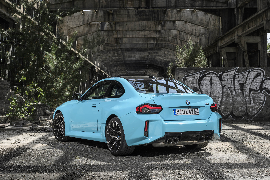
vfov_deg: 23.4
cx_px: 131
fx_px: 435
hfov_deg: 34.5
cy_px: 93
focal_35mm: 58
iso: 50
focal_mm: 51
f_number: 8
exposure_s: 1/160
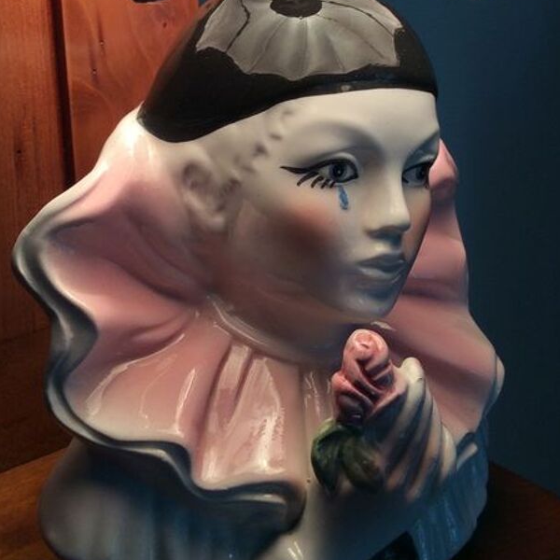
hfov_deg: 27.3
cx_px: 254
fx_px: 1153
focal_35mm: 63
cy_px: 103
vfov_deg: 26.7
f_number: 2.4
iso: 32
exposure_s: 1/50
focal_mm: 3.3
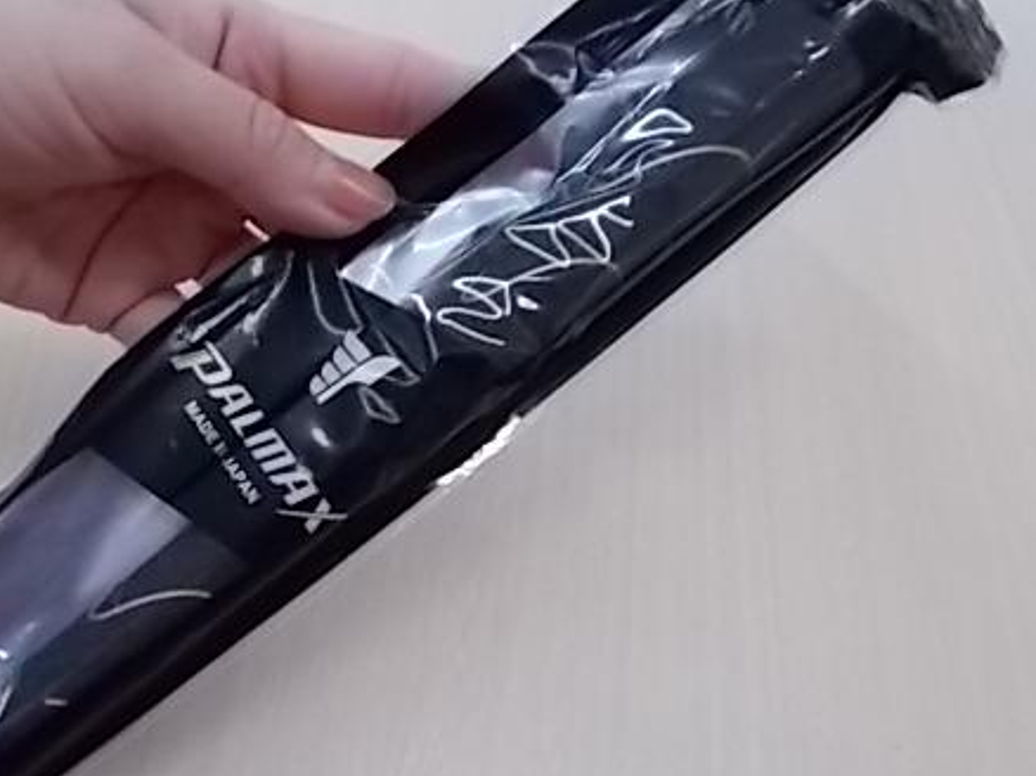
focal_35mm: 38
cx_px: 291
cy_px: 447
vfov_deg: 37.6
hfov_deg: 47.6
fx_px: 1137
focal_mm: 4.6
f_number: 3.2
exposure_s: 1/200
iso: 400
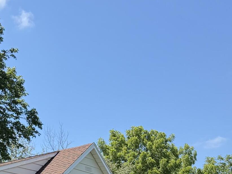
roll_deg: +0.4
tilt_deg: +4.1
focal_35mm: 90
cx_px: 90
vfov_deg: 15.2
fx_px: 603
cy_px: 261
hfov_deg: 21.7
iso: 100
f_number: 1.78
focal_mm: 6.76
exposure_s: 1/2110
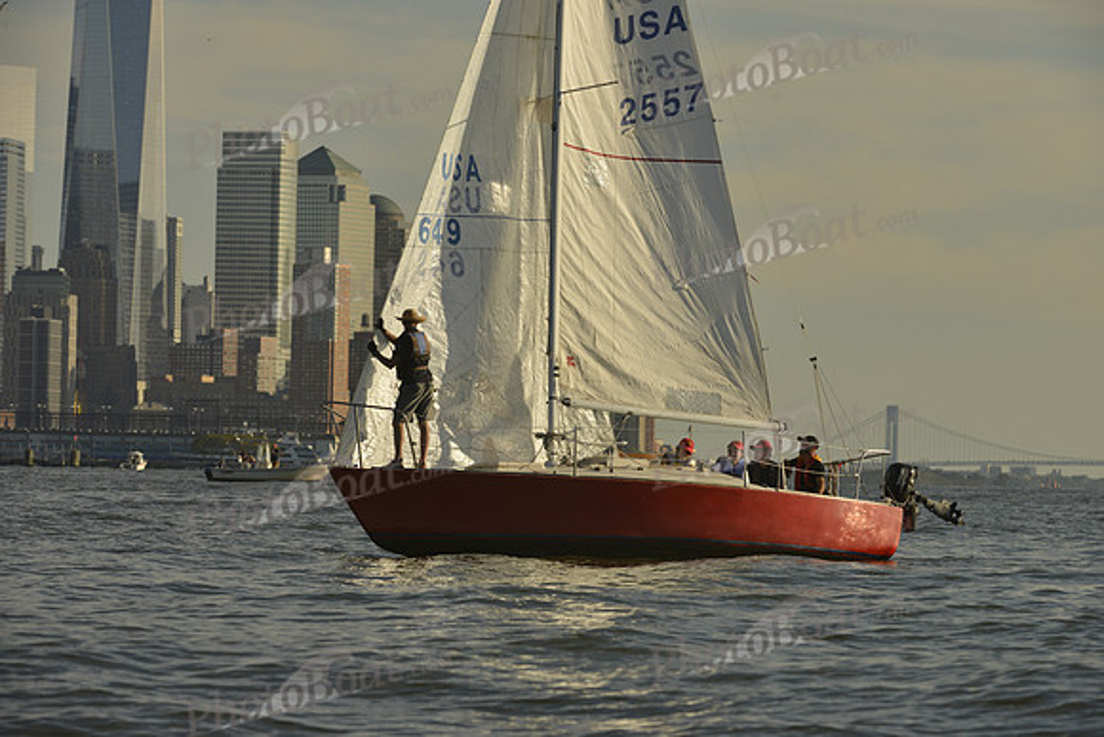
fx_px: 6134
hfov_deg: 10.3
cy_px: 368
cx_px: 552
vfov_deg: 6.9
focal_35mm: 200
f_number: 8
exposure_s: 1/1000
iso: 200
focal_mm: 200
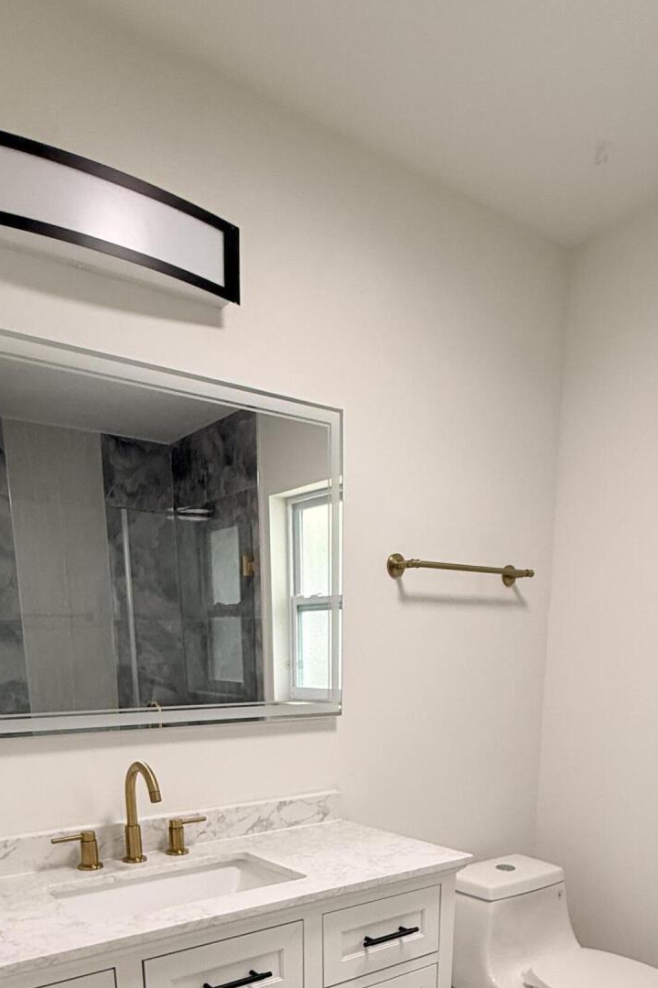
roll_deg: +1.7
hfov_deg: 47.9
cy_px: 852
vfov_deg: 59.4
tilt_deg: -13.4
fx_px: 740
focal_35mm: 27
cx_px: 308
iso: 160
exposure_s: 1/120
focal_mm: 2.22
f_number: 2.2
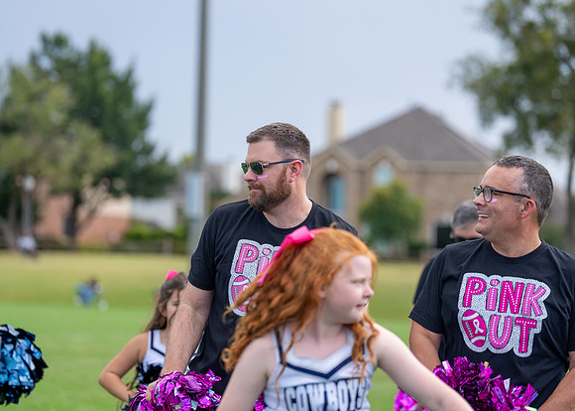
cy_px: 206
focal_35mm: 125
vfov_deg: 11.5
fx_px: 2034
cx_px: 288
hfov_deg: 16.1
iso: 500
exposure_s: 1/4000
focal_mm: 115
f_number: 2.8
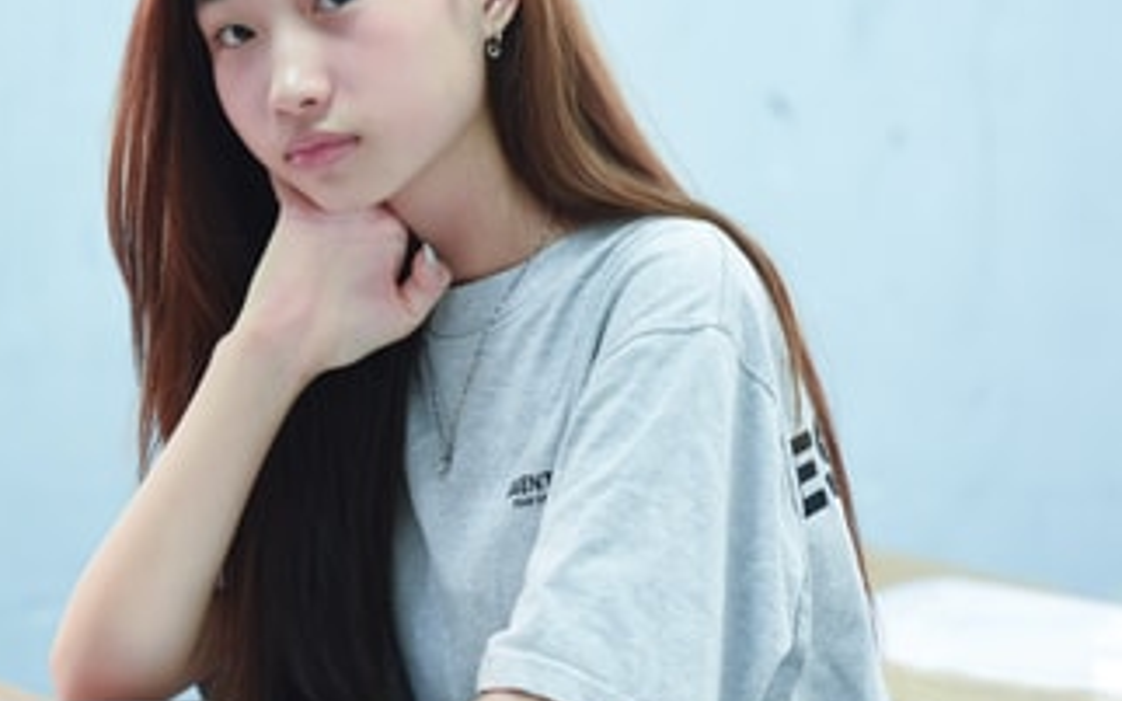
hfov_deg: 7.4
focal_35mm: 282
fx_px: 8620
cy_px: 262
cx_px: 348
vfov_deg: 4.7
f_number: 3.2
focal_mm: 165
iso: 800
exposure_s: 1/100
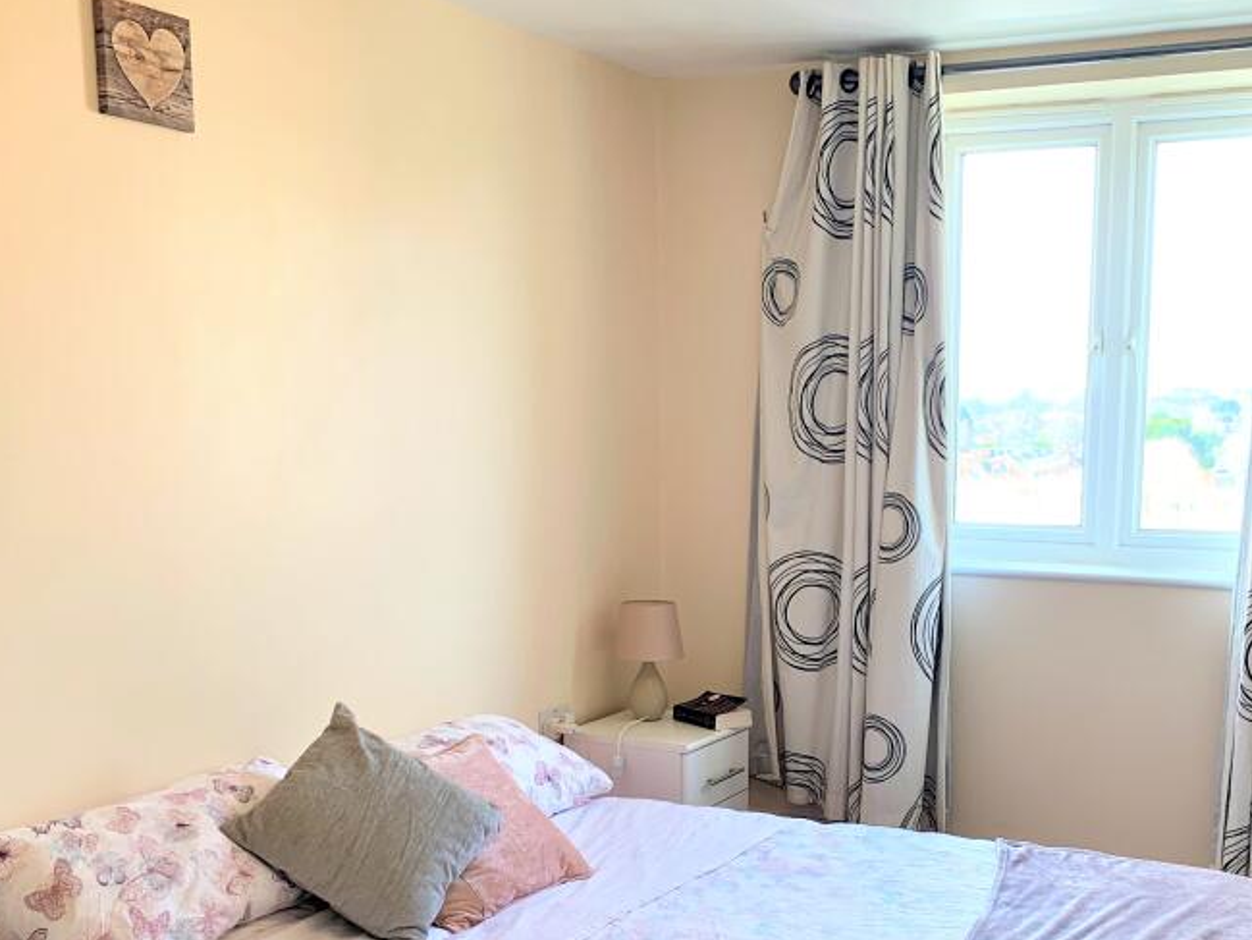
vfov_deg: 34.6
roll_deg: -0.3
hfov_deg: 45.3
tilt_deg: -9.3
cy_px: 666
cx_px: 791
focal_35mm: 41
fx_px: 1483
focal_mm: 4.25
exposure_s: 1/100
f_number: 1.8
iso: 50
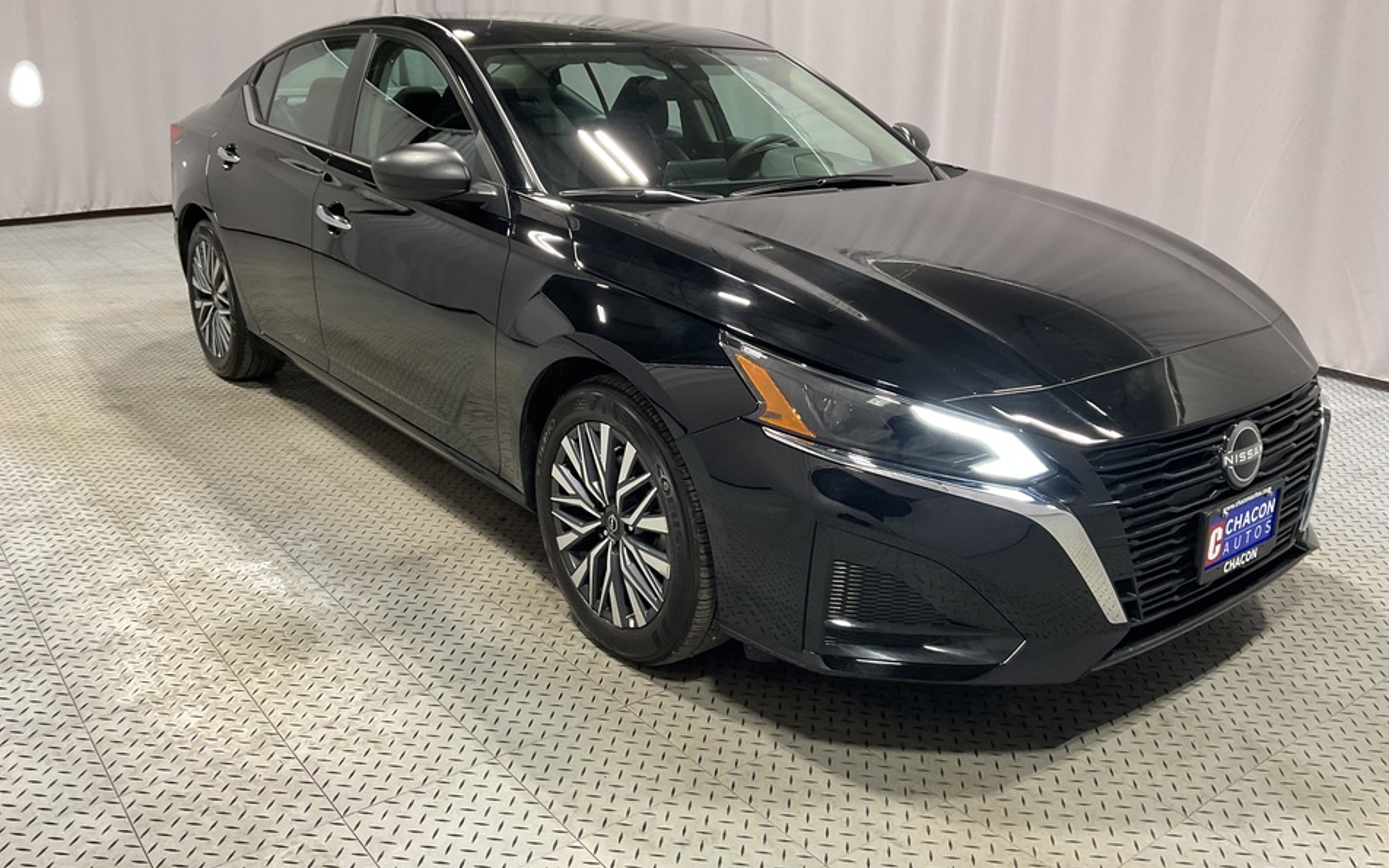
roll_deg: -0.6
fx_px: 1173
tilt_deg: -15.4
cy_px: 392
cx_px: 697
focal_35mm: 31
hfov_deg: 61.2
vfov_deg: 40.6
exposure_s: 1/60
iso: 80
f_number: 1.8
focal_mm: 3
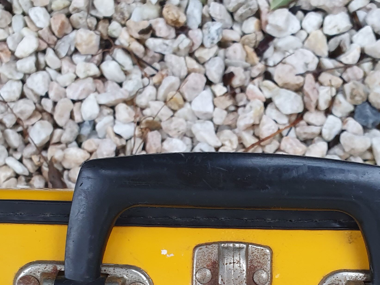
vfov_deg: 21.5
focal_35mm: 64
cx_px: 218
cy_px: 331
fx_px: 703
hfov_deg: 30.2
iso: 160
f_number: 2.4
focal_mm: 4.32
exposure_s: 1/100
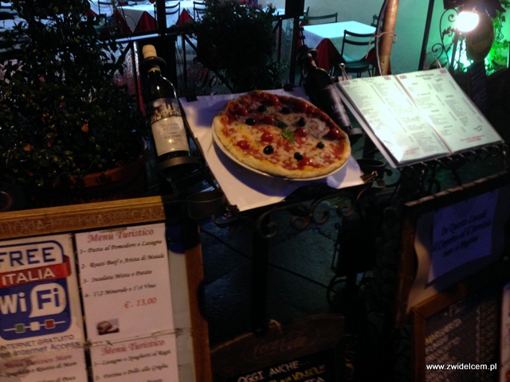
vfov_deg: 42.9
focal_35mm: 33
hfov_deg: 55.4
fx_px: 486
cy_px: 191
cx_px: 255
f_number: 2.4
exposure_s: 1/20
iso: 320
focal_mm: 4.12
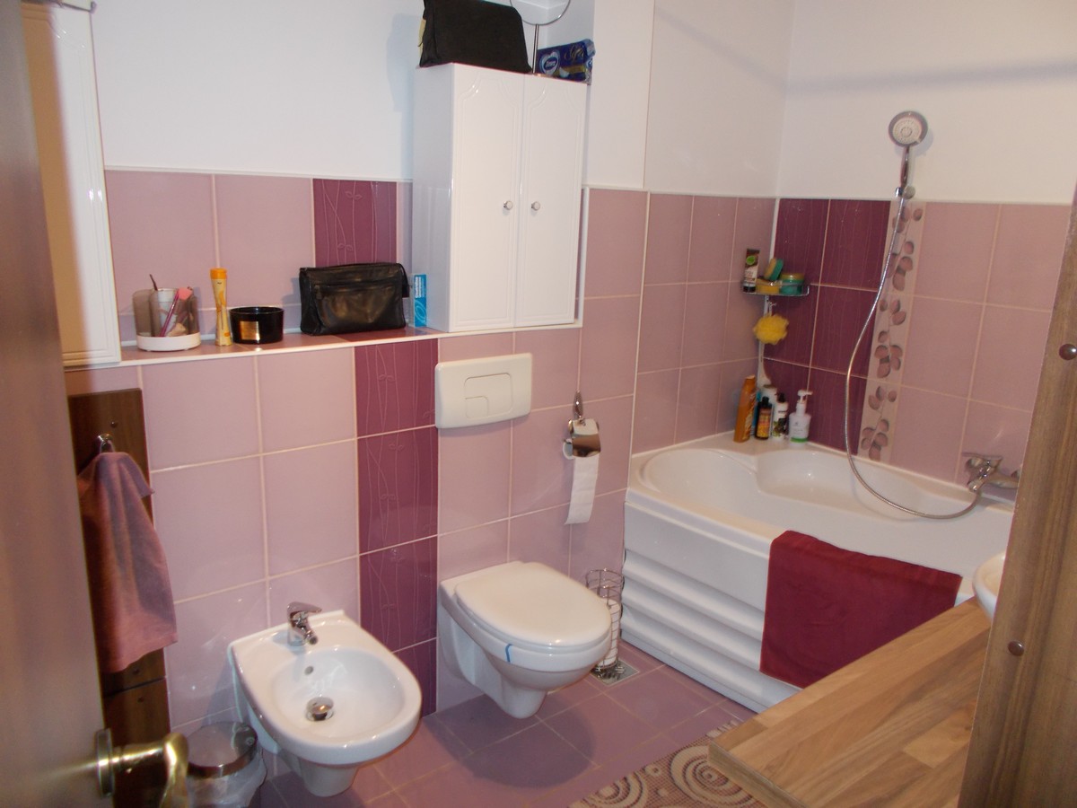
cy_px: 404
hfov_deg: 67.3
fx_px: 809
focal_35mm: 26
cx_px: 538
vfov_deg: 53.1
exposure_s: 1/25
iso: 200
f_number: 3.2
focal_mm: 4.6
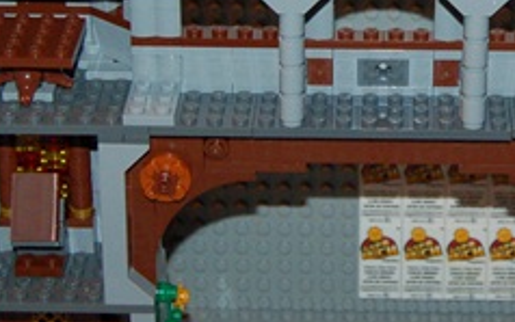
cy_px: -30
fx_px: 2022
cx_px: 411
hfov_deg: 14.4
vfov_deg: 9.0
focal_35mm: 144
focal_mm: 28
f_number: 4.2
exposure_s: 1/60
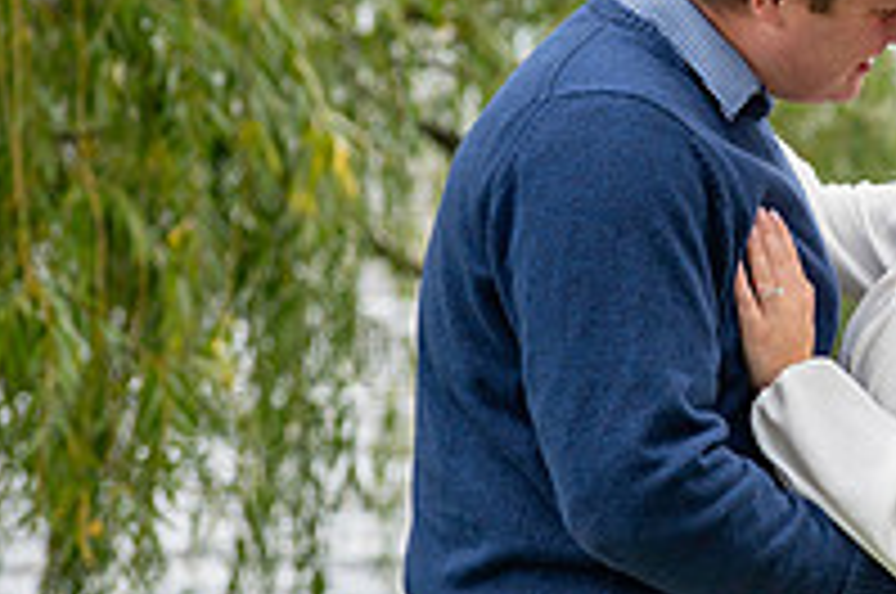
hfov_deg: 11.1
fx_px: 4572
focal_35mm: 184
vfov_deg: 7.4
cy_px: 126
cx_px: 941
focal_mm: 62
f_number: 2.8
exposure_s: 1/3200
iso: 640
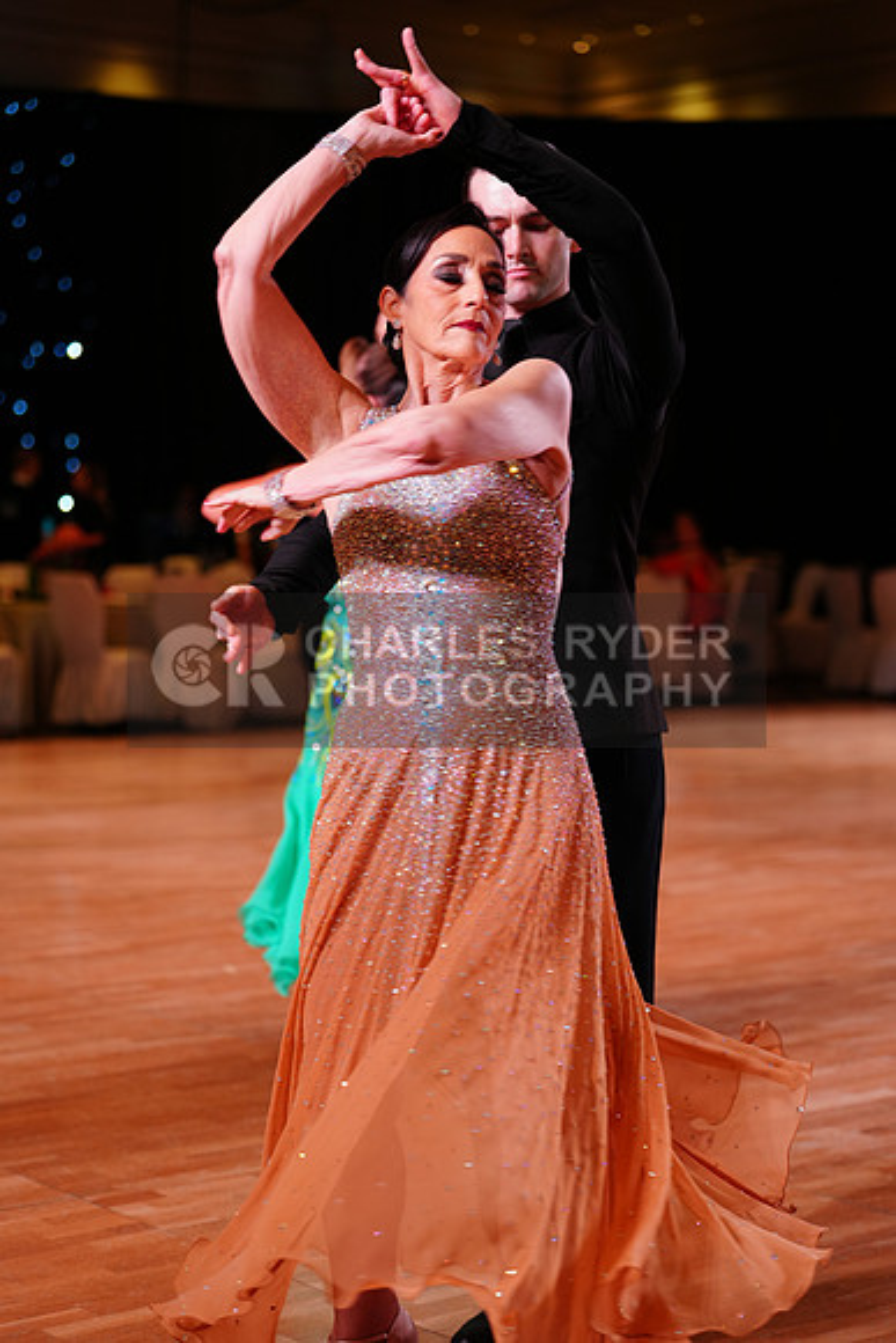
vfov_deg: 28.8
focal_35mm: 70
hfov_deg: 19.5
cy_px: 672
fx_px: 2612
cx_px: 448
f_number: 2.8
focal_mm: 70
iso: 640
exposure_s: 1/250
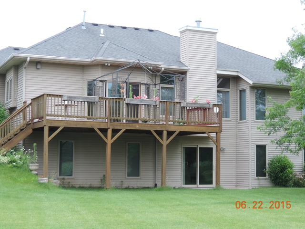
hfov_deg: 27.8
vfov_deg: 21.0
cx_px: 152
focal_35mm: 70
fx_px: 617
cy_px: 114
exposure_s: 1/60
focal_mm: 12.4
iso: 160
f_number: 3.9
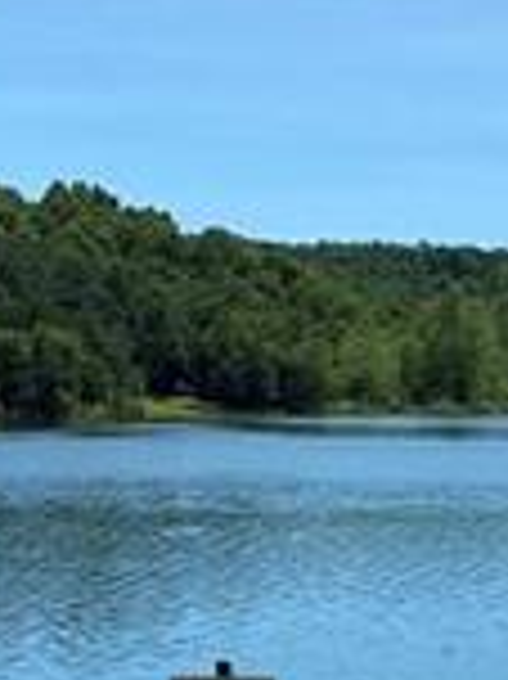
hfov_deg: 10.5
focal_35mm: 132
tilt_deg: -3.7
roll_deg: -0.3
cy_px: 599
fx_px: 2587
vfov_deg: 14.8
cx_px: 944
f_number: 1.8
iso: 32
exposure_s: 1/4115
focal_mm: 4.25
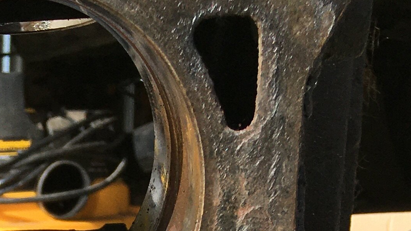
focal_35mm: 120
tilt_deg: -24.3
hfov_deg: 17.2
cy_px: 754
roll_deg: +3.9
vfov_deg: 8.2
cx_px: -63
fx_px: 1308
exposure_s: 1/447
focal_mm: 4.15
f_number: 2.2
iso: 25
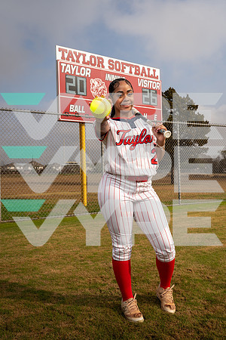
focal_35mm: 33
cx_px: 113
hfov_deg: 40.0
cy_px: 170
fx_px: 311
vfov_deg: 57.2
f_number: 8
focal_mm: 33
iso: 100
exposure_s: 1/250
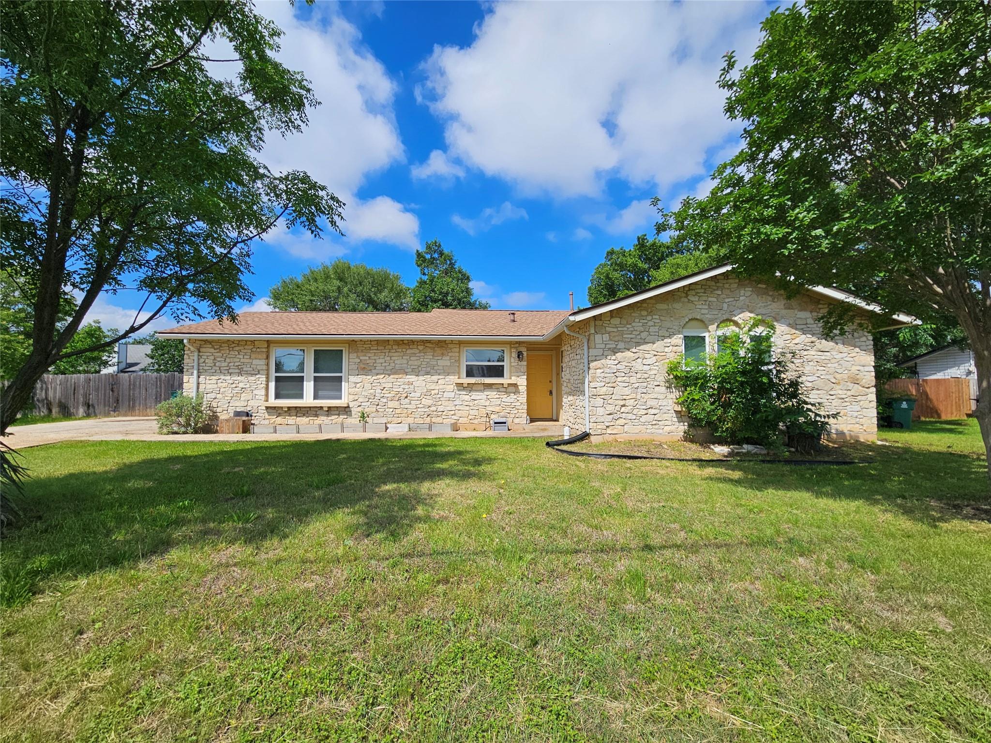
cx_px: 496
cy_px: 372
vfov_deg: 89.9
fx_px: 372
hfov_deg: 106.2
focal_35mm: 13
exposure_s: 1/3589
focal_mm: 2.2
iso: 50
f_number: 2.2
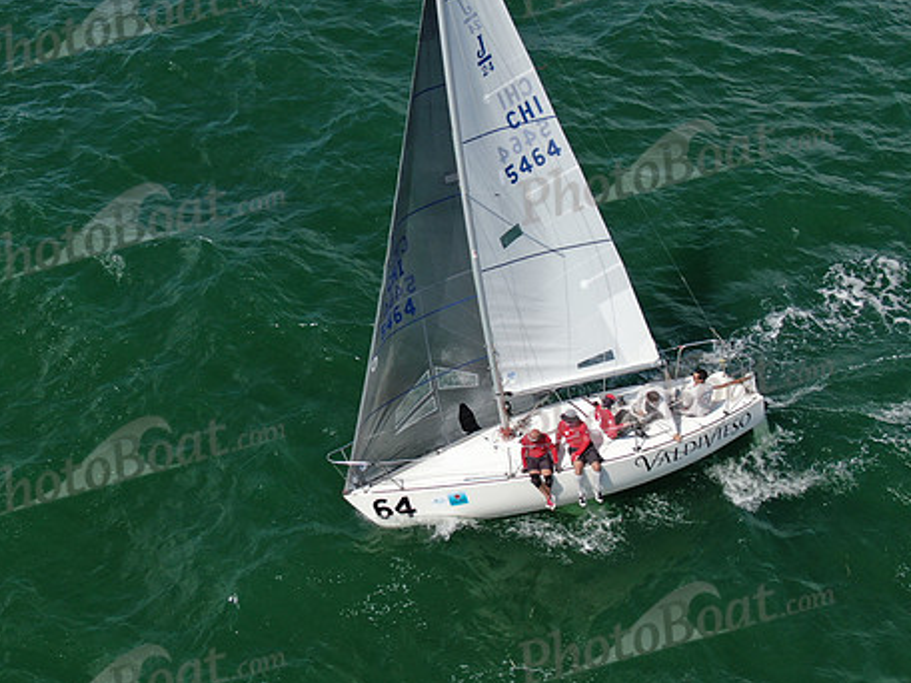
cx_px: 404
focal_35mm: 61
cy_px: 315
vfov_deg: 24.0
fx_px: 1605
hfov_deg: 31.7
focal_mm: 8.6
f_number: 3.8
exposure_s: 1/800
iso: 100
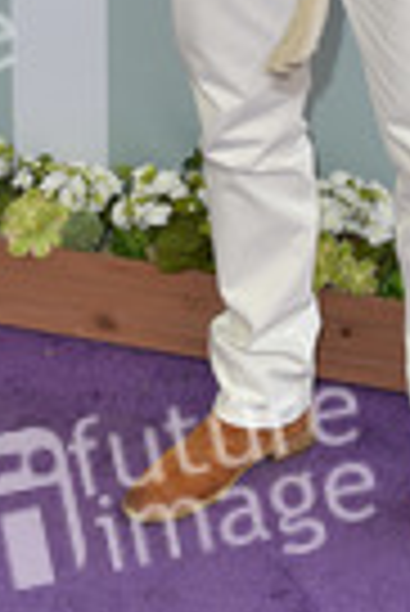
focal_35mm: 100
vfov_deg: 18.9
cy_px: -180
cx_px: 277
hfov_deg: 13.7
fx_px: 1704
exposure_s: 1/250
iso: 250
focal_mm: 34
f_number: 6.3
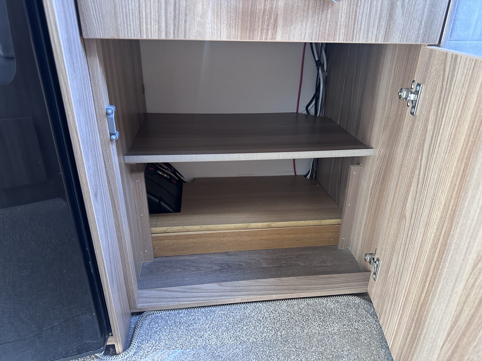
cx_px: 241
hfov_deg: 71.6
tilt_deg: -25.2
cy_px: 180
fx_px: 334
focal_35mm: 24
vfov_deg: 56.8
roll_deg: -0.5
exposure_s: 1/60
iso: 400
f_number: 1.78
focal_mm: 6.86
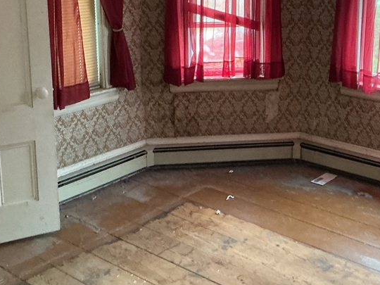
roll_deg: +0.0
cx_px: 237
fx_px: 604
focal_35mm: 55
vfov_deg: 26.0
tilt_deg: -9.3
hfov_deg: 34.8
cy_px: 54
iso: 250
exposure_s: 1/60
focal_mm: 3
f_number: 1.8
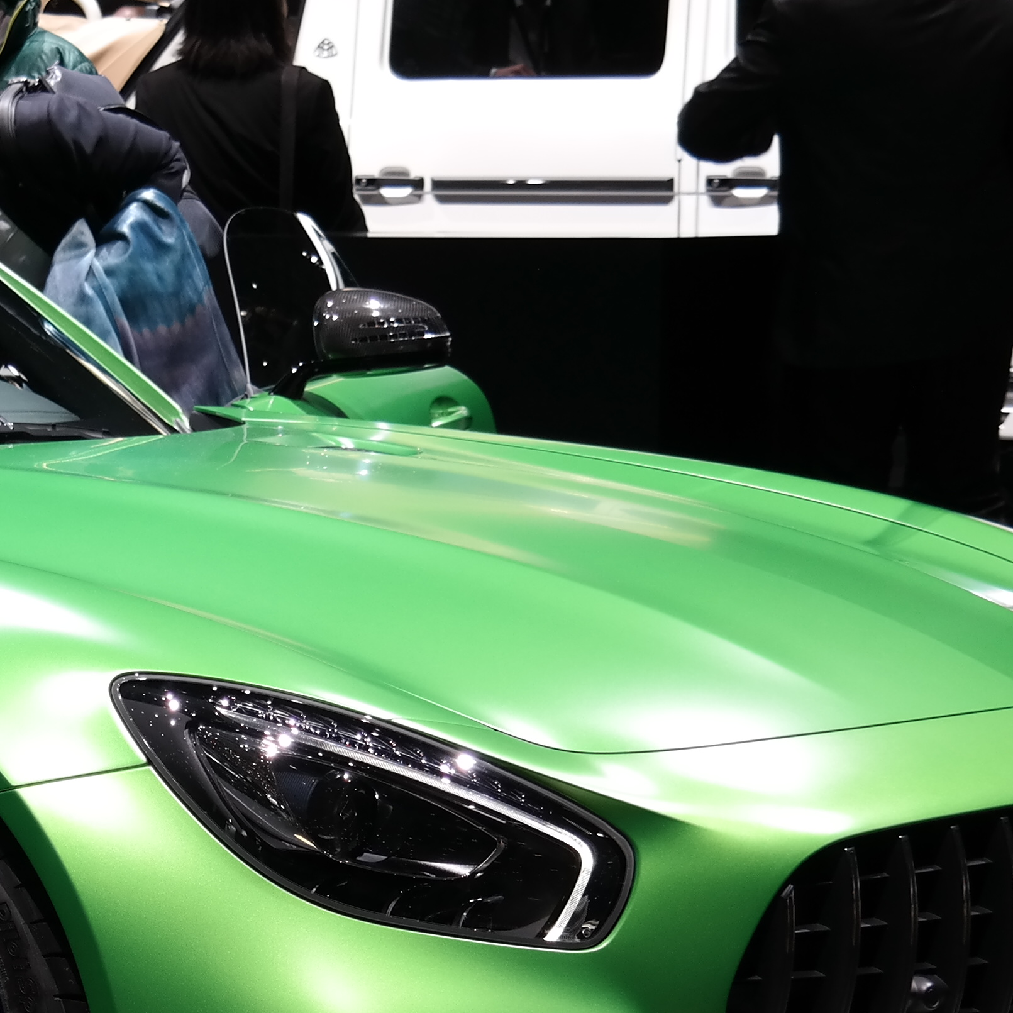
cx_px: -121
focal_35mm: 127
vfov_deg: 13.7
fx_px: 4205
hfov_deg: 13.4
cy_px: 712
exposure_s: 1/100
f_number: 4
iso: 200
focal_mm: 29
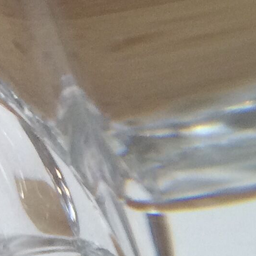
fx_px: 1322
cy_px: 251
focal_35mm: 158
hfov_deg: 10.0
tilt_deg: -11.2
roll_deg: +0.2
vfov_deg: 11.0
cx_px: 567
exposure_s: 1/100
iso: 64
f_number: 2.2
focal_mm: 4.15
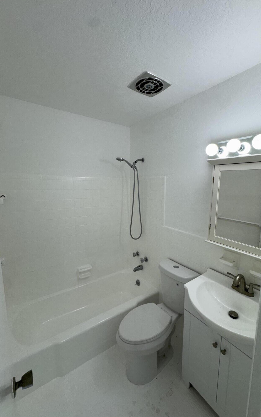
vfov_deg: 101.5
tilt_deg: -7.9
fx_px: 171
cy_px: 208
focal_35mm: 15
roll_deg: -0.6
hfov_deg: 74.5
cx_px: 147
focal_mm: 2.22
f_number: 2.2
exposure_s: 1/120
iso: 50
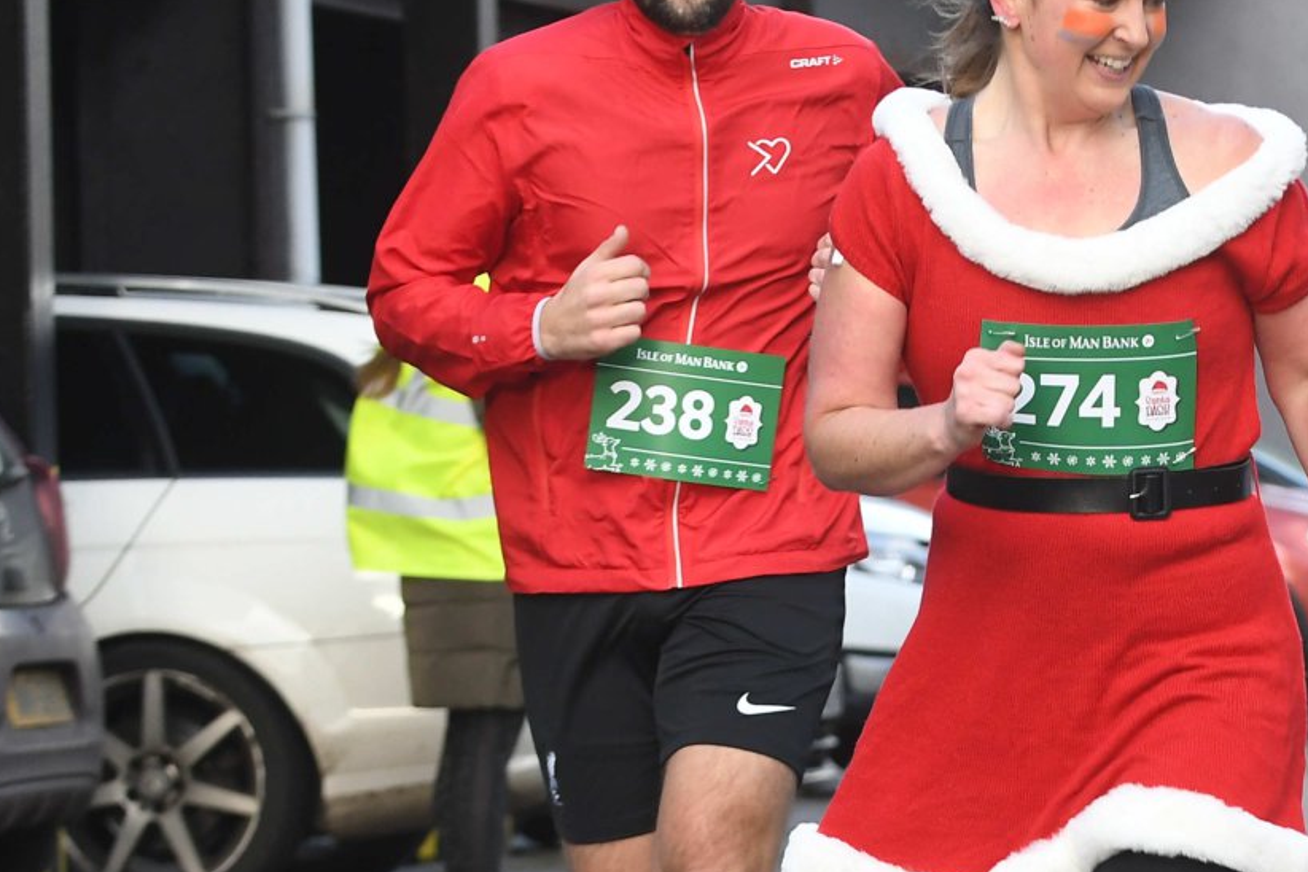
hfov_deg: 6.9
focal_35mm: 299
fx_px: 10863
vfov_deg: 4.6
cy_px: 796
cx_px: 1135
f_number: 8
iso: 1000
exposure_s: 1/640
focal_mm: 80
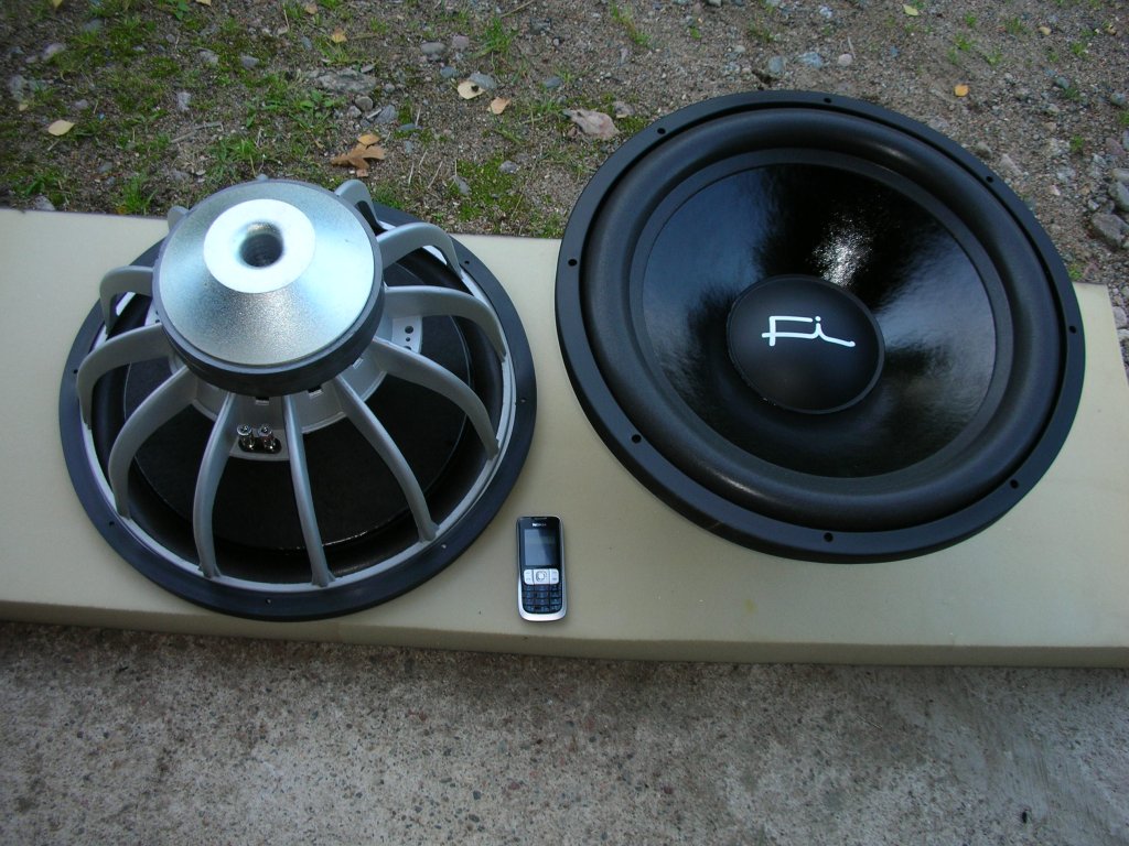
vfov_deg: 40.7
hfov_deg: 52.6
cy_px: 423
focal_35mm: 35
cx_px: 564
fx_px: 1142
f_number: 3
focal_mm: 5.8
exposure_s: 1/30
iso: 50
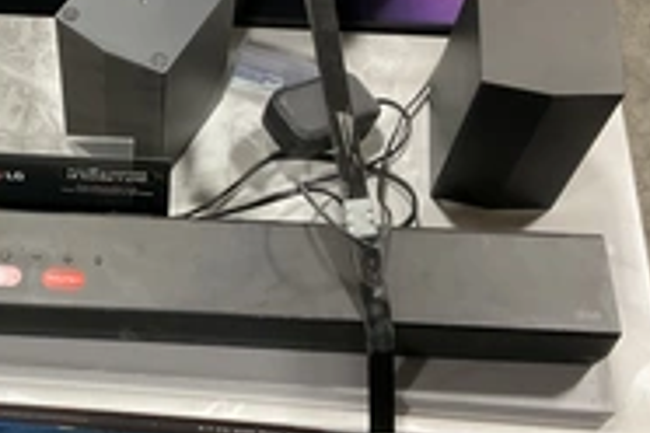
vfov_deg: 20.8
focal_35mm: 65
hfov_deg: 29.9
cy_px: 140
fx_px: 1174
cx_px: 91
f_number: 1.8
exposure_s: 1/40
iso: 250
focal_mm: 3
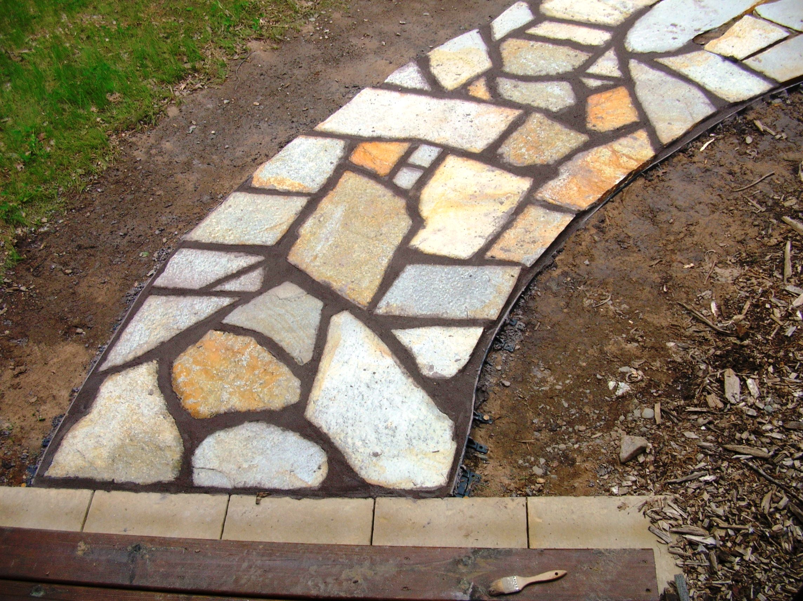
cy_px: 300
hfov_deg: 52.7
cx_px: 402
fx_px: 811
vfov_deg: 40.6
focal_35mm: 35
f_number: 2.8
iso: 50
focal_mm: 5.8
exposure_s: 1/106
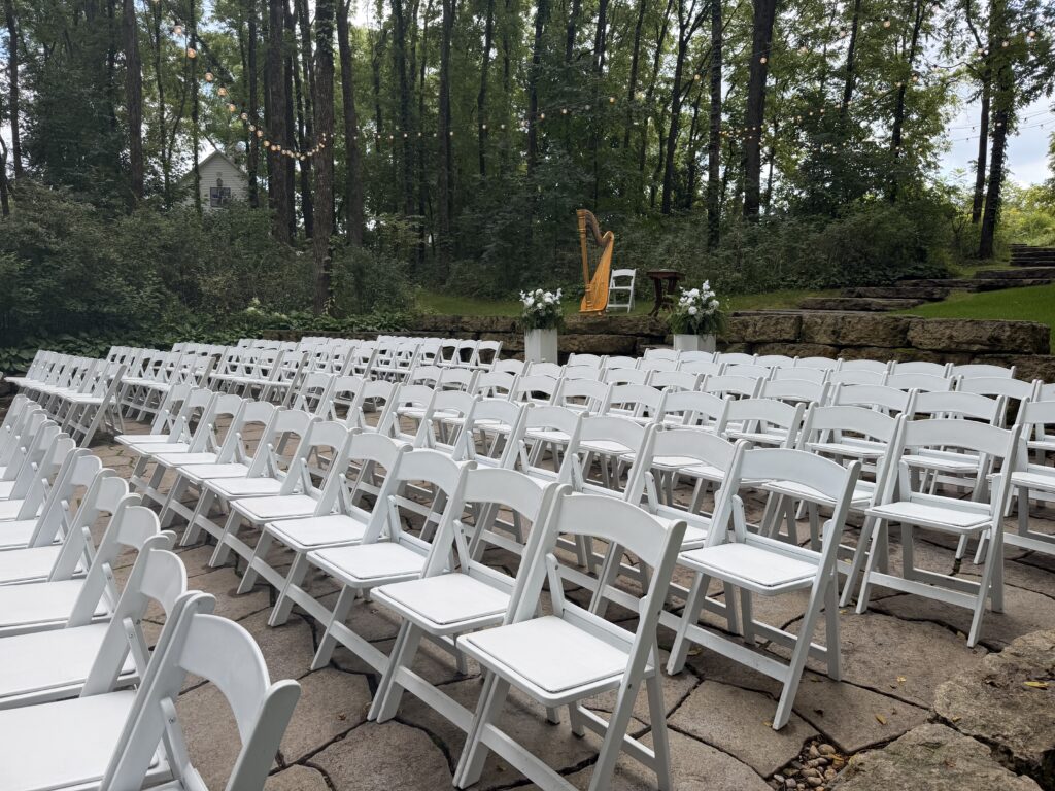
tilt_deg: -6.4
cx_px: 528
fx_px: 731
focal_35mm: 24
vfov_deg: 56.8
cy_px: 396
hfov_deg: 71.6
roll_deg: -1.3
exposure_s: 1/643
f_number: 1.78
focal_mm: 6.76
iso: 80
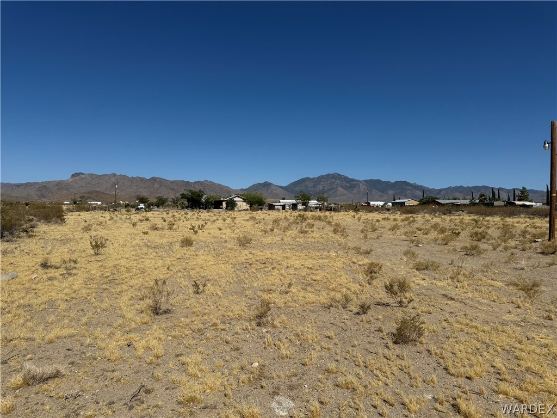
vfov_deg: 56.8
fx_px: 386
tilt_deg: +0.1
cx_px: 278
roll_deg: +0.7
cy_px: 209
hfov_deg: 71.6
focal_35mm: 24
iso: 80
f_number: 1.78
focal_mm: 6.76
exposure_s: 1/10309
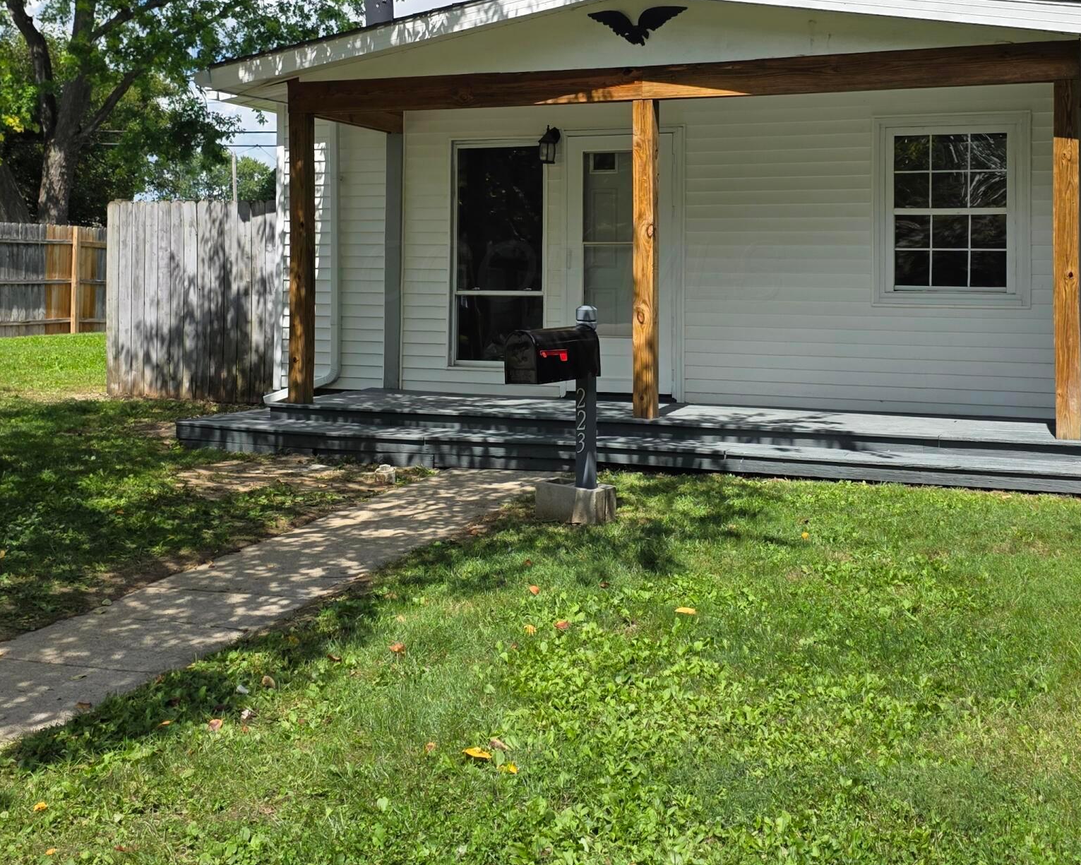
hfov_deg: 42.0
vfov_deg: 33.8
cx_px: 573
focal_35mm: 44
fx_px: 1408
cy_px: 271
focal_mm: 6.3
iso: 80
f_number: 1.7
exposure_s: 1/4434
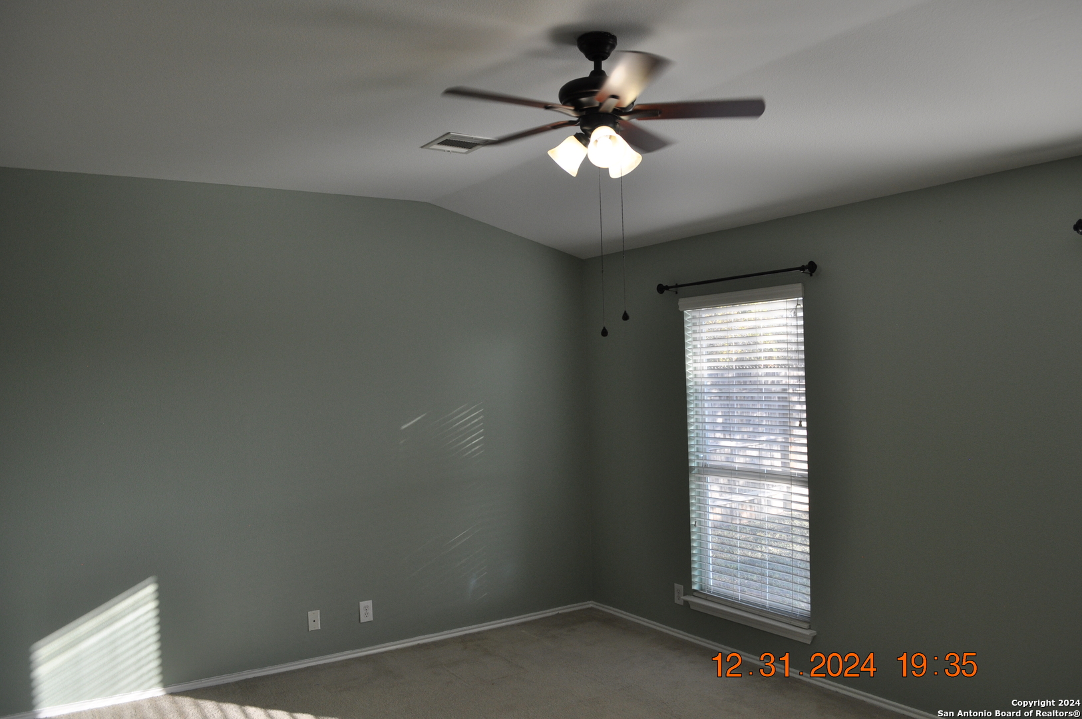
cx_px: 541
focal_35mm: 27
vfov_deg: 47.8
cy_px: 360
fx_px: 811
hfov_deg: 67.4
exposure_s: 1/125
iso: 400
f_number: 5.6
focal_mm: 18
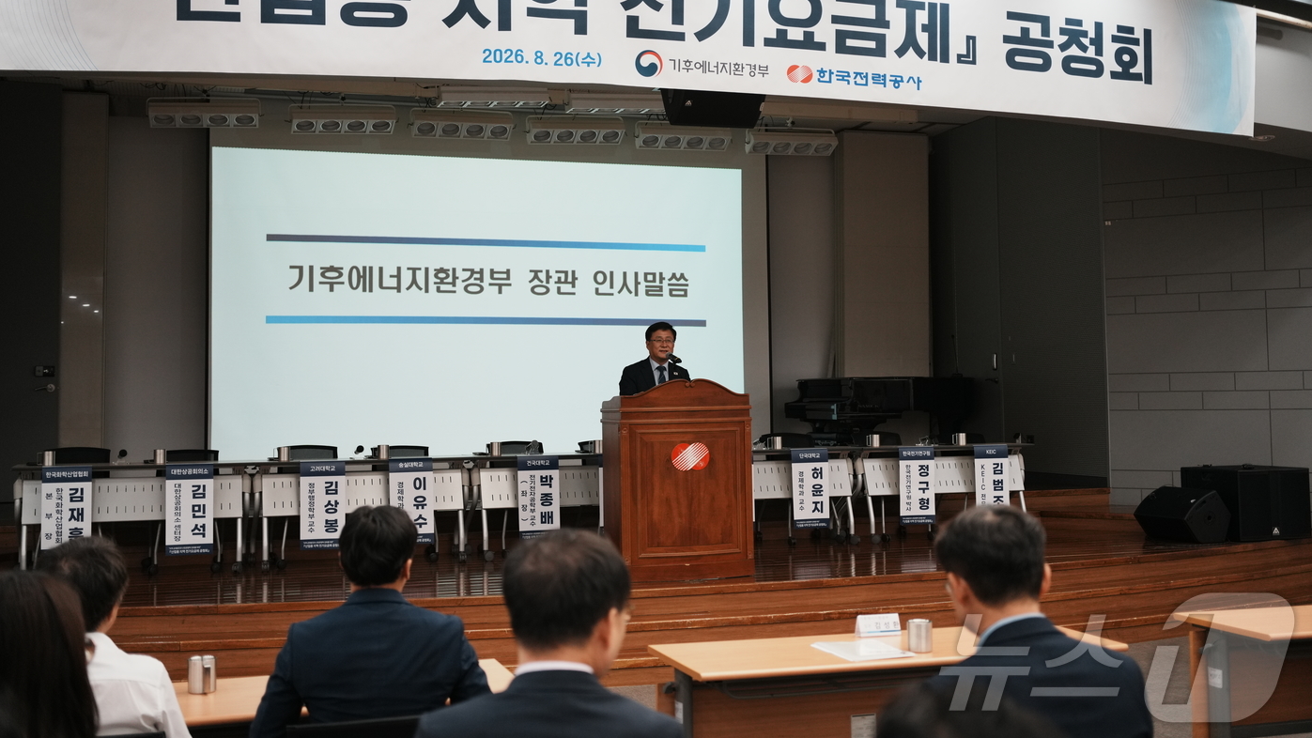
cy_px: 303
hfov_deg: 48.4
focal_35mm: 42
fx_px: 1461
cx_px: 656
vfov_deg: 28.3
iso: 800
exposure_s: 1/400
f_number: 2.8
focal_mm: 40
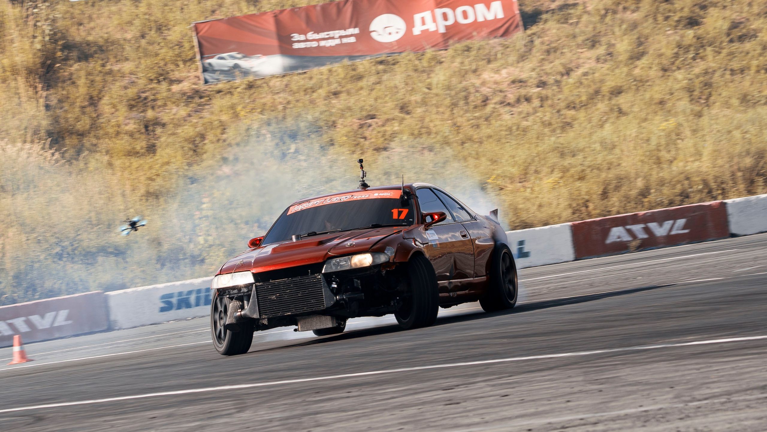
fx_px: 5178
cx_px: 329
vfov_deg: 4.8
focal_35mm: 255
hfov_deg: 8.5
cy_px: 229
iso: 100
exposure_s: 1/125
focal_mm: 130
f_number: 10
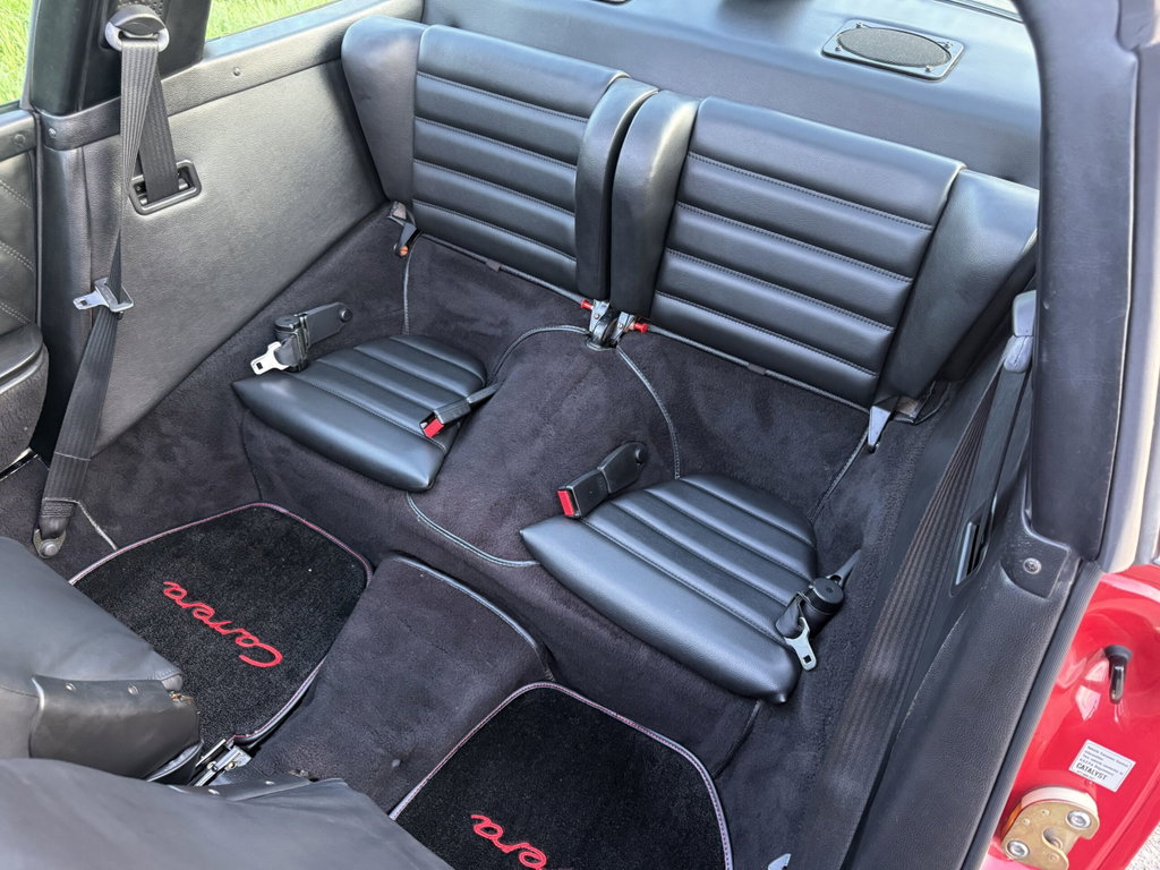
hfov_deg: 71.6
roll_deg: -2.0
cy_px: 435
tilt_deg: -42.0
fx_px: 804
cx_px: 580
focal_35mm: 24
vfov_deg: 56.8
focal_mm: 6.76
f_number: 1.78
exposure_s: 1/60
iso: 500
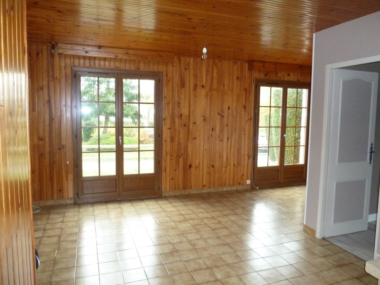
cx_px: 190
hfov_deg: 69.4
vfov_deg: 54.9
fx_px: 274
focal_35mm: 25
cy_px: 142
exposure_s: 1/30
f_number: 3.3
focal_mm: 4.1
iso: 500
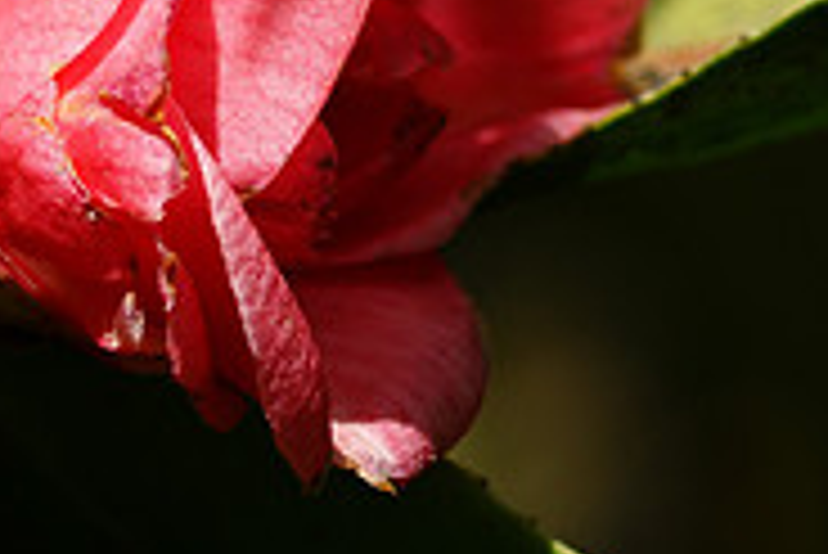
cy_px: 79
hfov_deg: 4.4
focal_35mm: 473
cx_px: 166
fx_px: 10887
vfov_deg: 2.9
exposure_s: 1/160
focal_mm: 100
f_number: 5.6
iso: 200
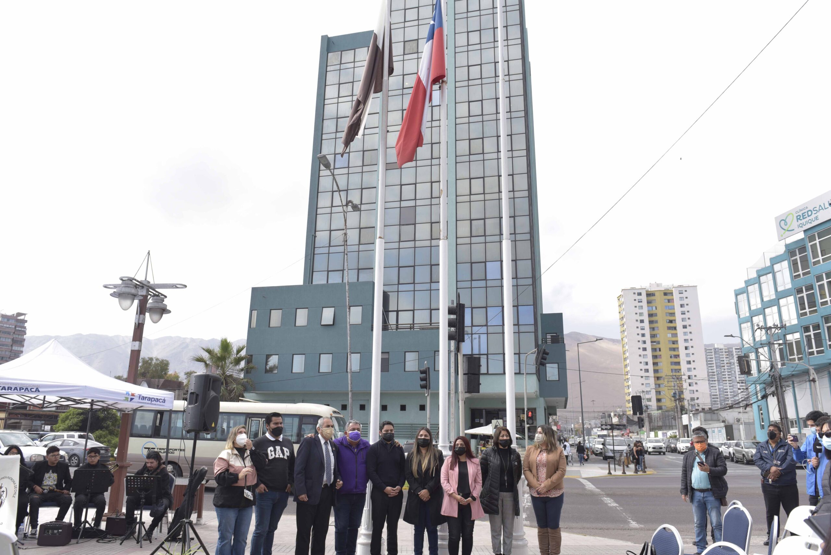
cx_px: 416
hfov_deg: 73.7
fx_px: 554
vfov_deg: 53.2
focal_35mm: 24
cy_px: 278
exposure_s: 1/320
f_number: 6.3
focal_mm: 24
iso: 200
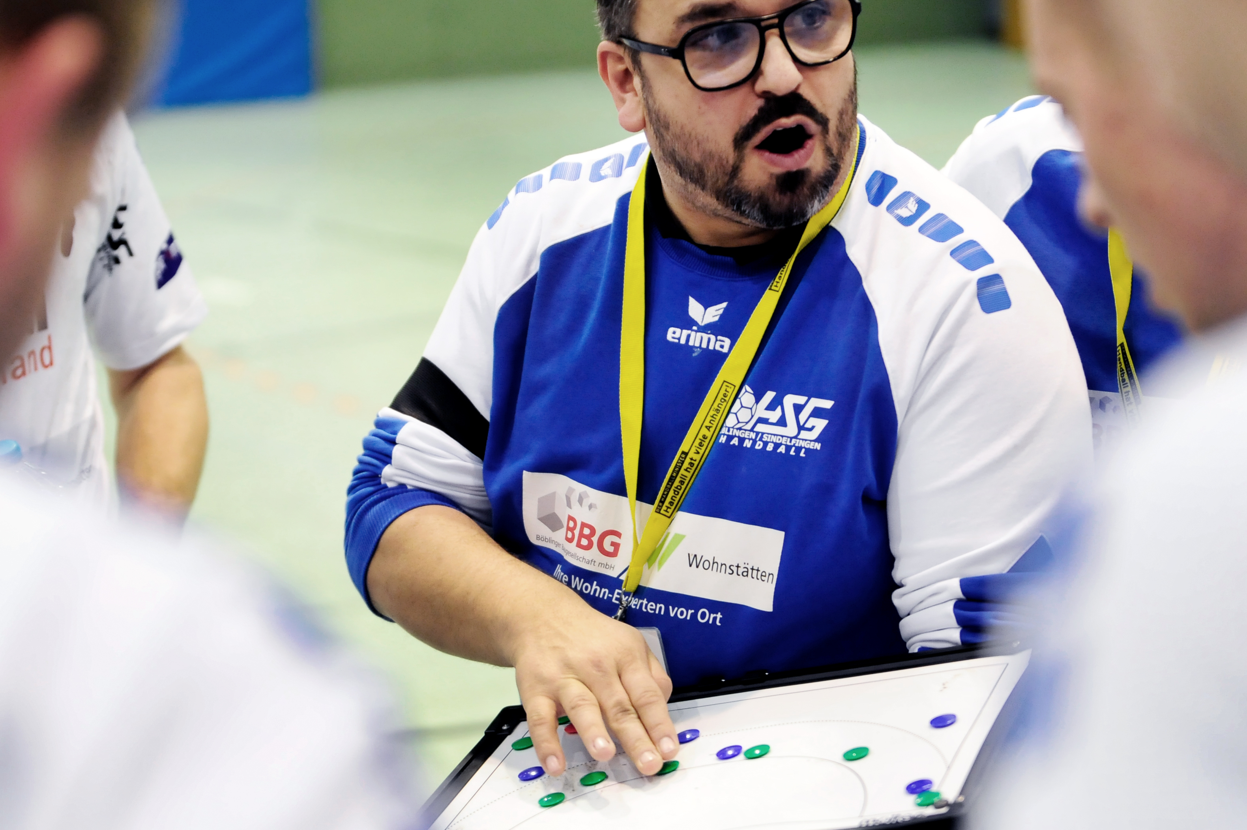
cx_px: 644
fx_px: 3496
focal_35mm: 101
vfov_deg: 13.5
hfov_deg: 20.2
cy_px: 357
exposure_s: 1/250
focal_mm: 75
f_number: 2.8
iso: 2000
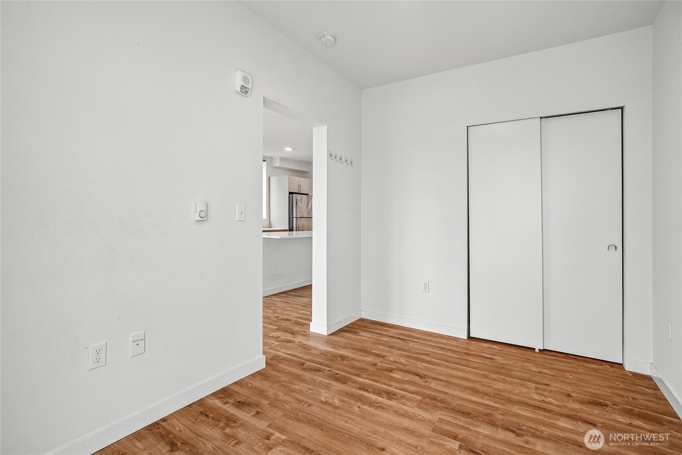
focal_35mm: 16
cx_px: 341
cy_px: 228
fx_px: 303
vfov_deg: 73.7
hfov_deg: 96.7
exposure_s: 1/60
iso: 1600
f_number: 8
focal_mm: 16
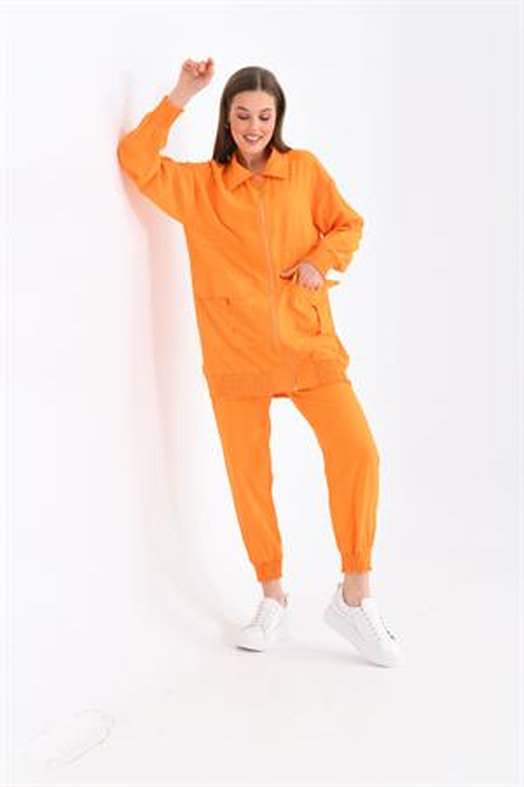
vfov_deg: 31.0
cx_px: 262
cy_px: 394
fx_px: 1419
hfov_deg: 20.9
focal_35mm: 65
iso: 125
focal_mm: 65
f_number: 6.3
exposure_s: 1/125
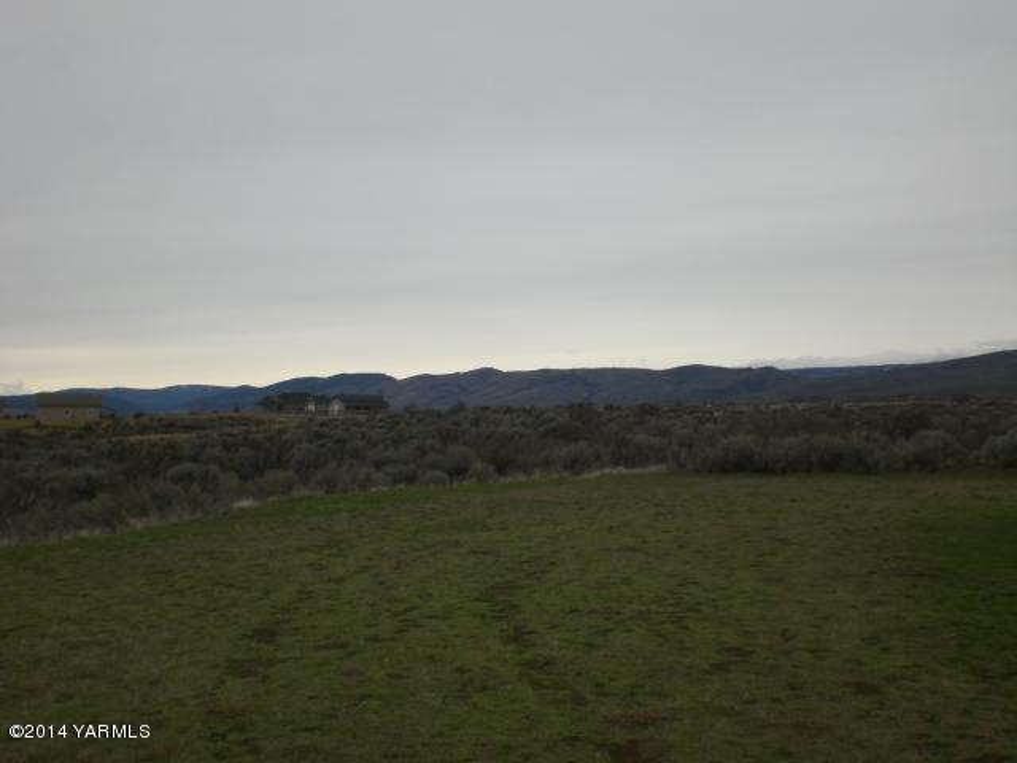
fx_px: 1116
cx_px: 508
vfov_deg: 37.7
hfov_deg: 49.0
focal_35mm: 38
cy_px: 382
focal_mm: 6.3
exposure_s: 1/250
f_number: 4.4
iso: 50
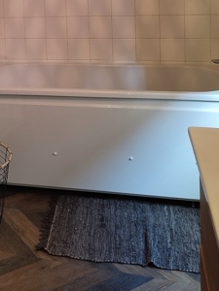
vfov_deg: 35.9
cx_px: 13
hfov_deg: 28.8
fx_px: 405
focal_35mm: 48
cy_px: 3
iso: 367
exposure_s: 1/33
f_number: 1.89
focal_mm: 5.89
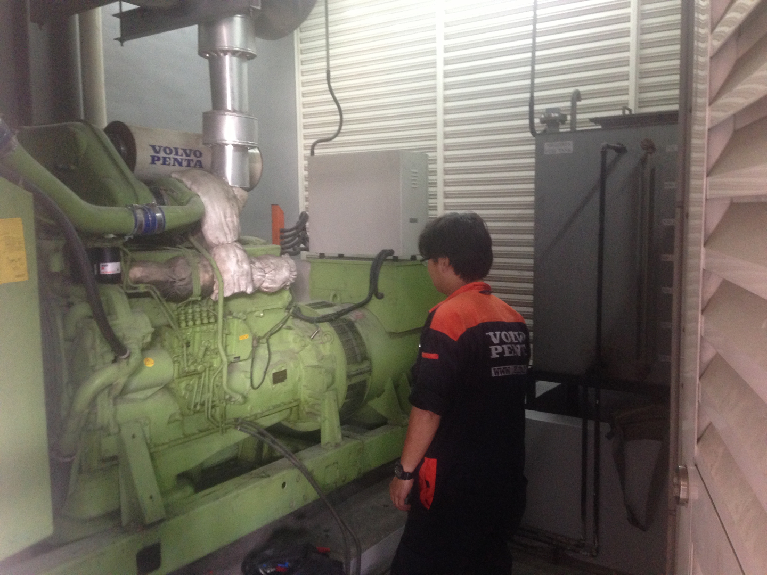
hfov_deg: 55.4
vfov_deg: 42.9
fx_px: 731
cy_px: 288
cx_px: 384
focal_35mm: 33
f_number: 2.4
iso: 250
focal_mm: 4.13
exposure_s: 1/20
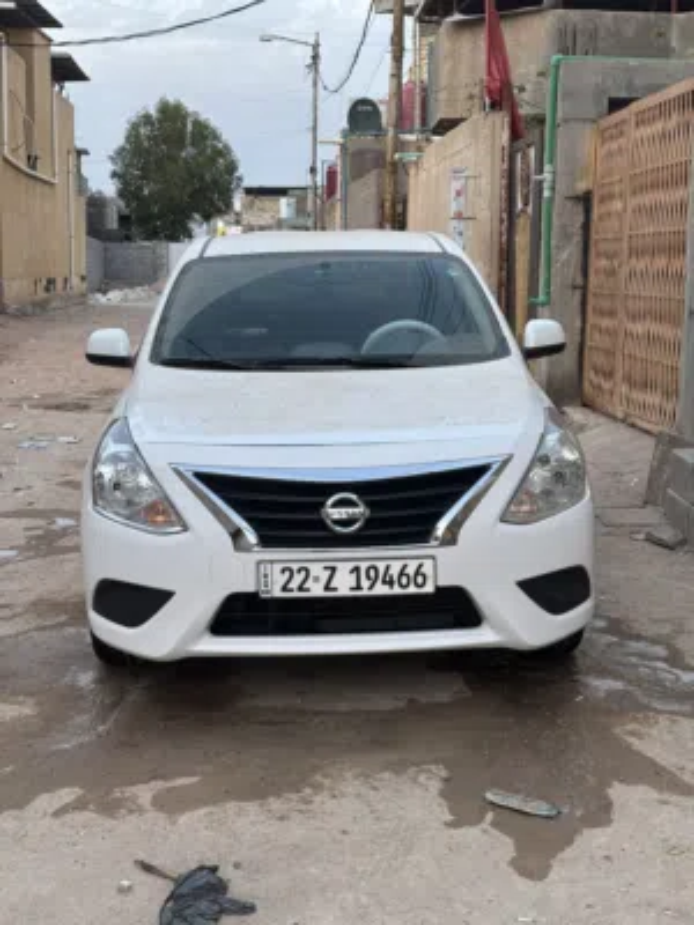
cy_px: 462
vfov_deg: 36.8
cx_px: 347
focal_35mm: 52
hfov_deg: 28.0
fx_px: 1390
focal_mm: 5.96
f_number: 1.6
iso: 50
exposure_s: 1/51
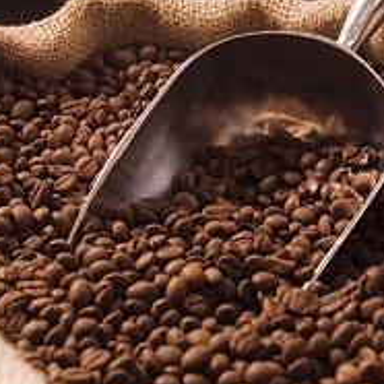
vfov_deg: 15.5
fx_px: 1406
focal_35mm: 112
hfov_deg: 15.5
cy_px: 159
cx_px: 227
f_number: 8
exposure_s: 1/320
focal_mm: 40
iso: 200
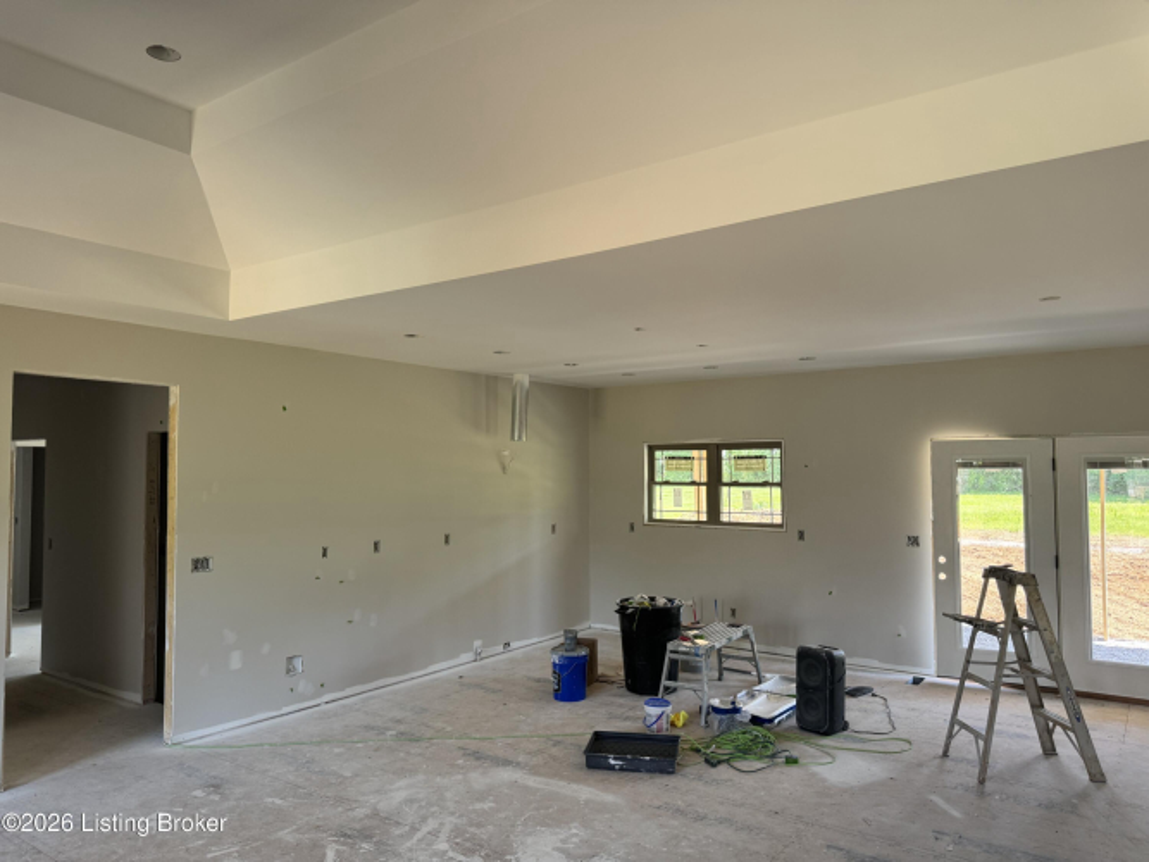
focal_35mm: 24
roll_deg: +1.2
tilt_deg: +2.7
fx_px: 796
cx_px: 574
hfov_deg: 71.6
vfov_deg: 56.8
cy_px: 431
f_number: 1.78
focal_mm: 6.76
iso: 125
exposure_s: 1/121
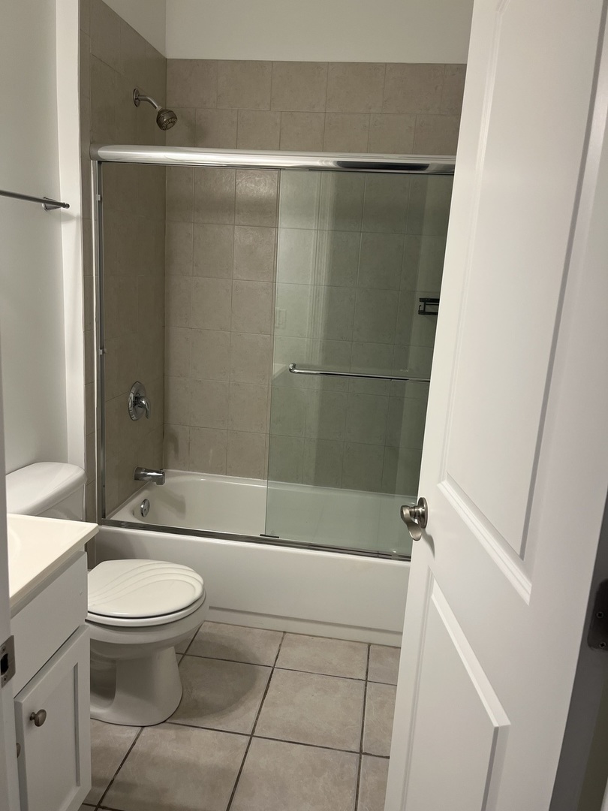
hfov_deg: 53.1
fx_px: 609
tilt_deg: -10.8
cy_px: 406
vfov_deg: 67.3
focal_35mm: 26
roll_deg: -1.9
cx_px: 304
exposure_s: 1/60
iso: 80
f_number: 1.6
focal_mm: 5.1
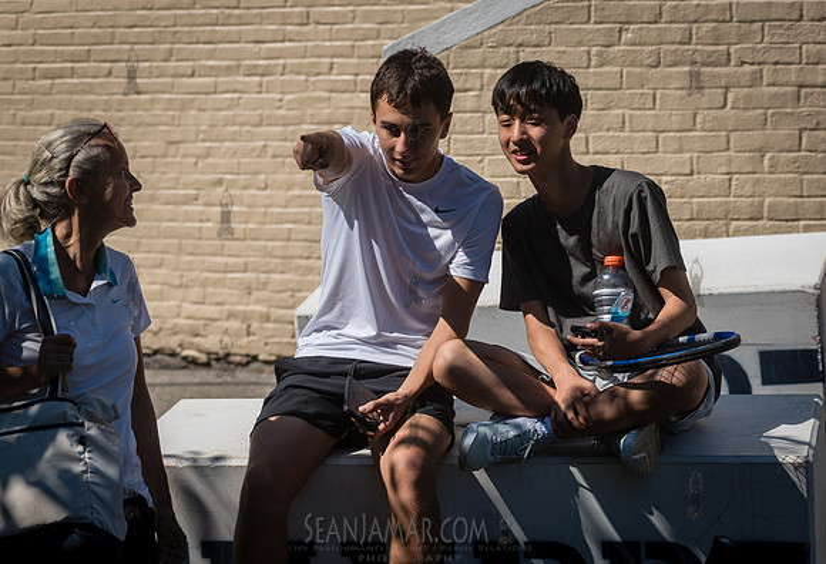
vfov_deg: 11.7
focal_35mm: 120
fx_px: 2763
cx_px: 495
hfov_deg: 17.0
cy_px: 331
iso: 200
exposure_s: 1/3200
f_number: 4
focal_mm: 100
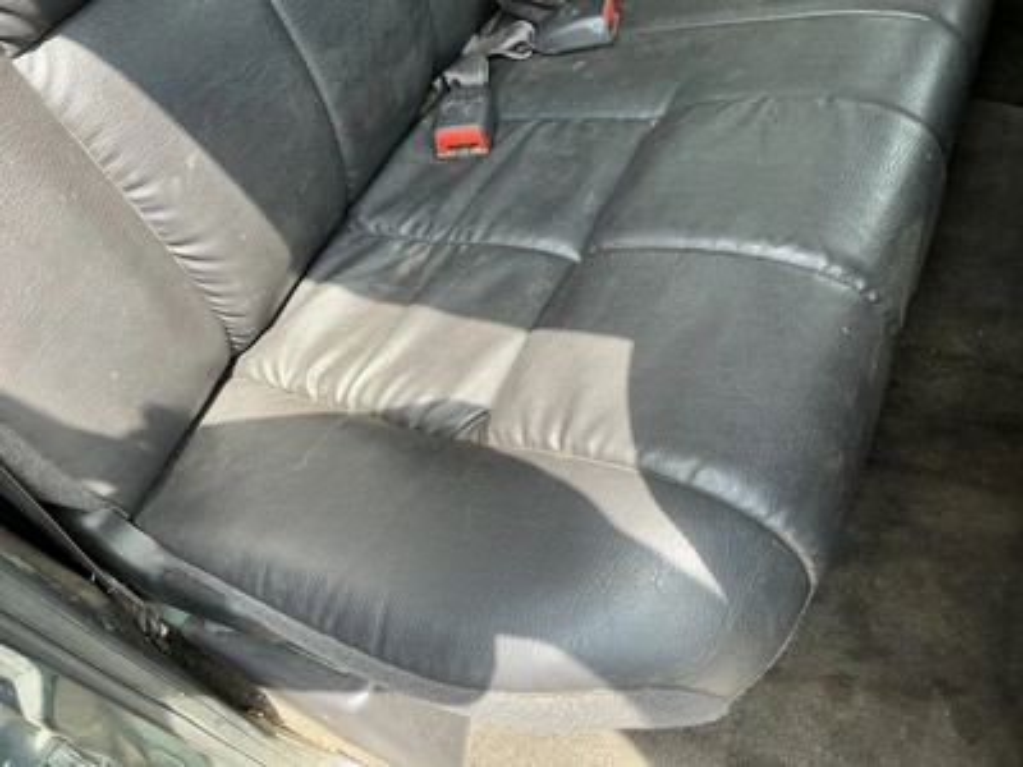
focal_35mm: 28
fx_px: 827
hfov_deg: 63.4
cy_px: 384
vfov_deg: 49.7
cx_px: 512
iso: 32
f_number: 1.8
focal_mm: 3
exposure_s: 1/122
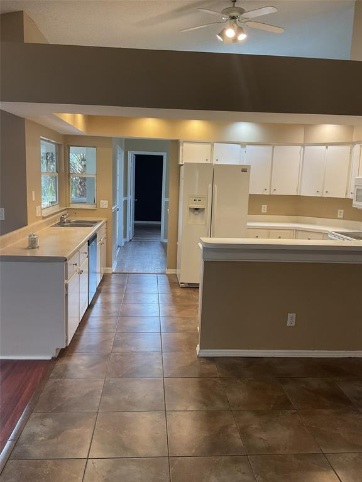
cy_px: 241
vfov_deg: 61.7
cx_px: 181
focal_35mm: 29
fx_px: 404
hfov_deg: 48.2
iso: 50
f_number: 1.8
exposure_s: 1/60
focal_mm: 3
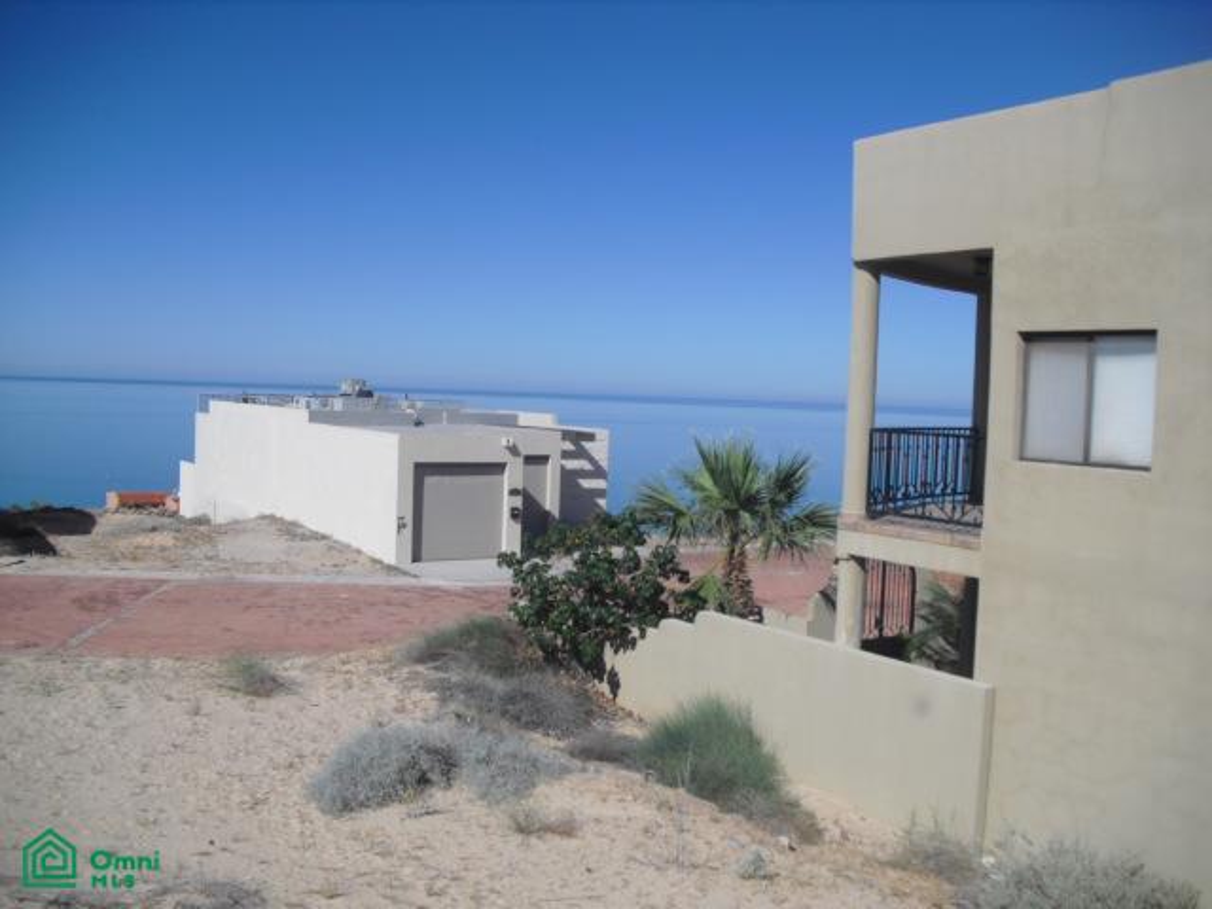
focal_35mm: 36
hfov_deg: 51.4
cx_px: 606
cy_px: 454
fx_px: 1260
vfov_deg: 39.7
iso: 64
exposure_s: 1/320
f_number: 7.8
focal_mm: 6.3
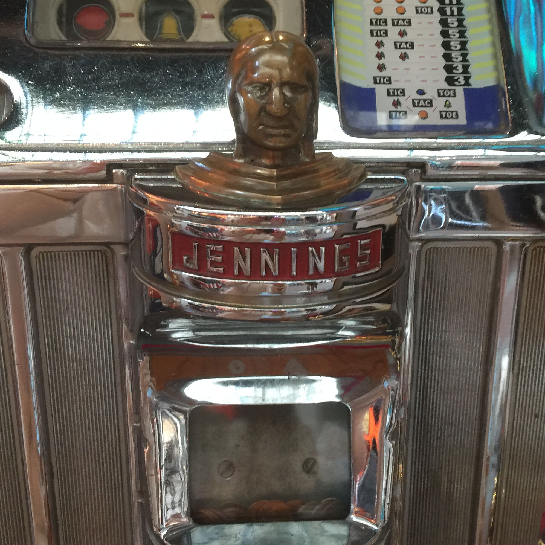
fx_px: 748
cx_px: 291
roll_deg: +0.1
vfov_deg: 40.0
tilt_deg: -16.7
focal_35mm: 42
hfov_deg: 40.0
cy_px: 271
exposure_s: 1/17
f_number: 2.2
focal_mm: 4.15
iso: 100
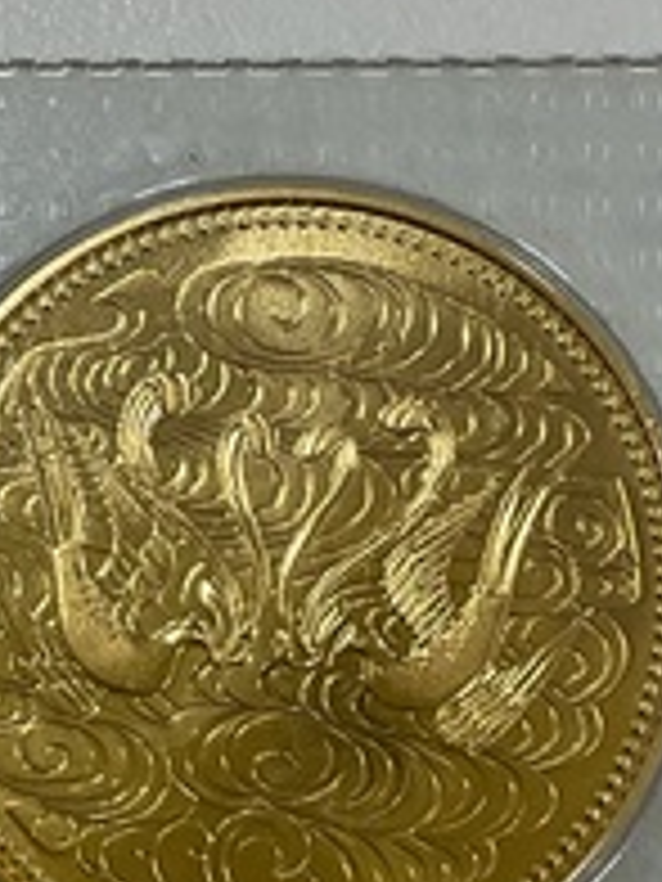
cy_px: 628
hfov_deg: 11.8
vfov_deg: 15.6
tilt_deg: -87.3
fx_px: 3213
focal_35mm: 126
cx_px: 248
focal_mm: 3
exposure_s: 1/120
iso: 25
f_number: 1.8
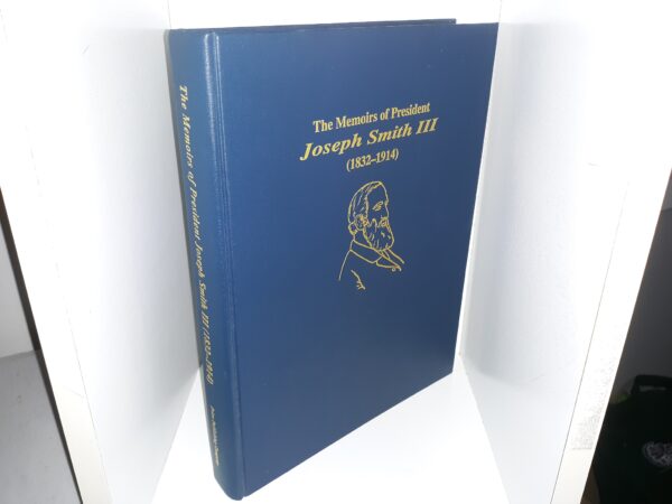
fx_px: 544
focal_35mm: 28
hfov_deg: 63.4
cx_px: 336
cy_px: 252
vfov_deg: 49.7
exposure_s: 1/40
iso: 64
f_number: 1.7
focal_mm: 3.7
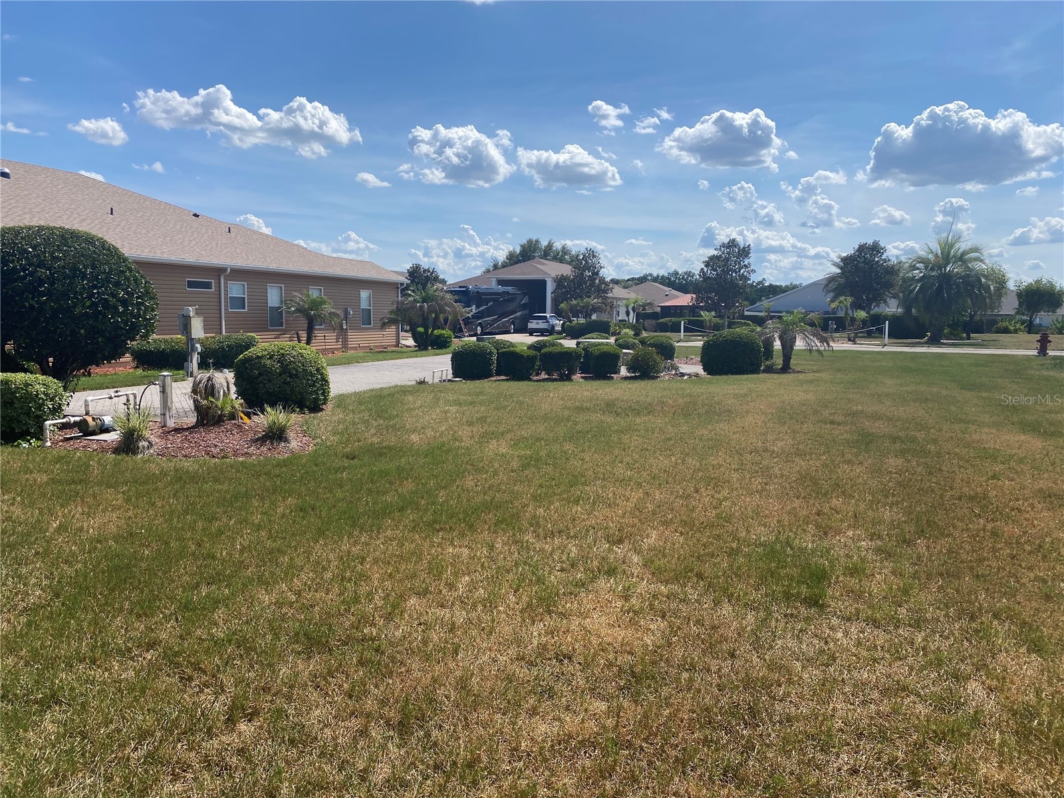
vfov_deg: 53.1
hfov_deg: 67.3
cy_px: 399
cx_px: 532
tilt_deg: -6.2
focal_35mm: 26
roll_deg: -0.1
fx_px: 799
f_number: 1.8
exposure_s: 1/4274
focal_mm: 4.25
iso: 32
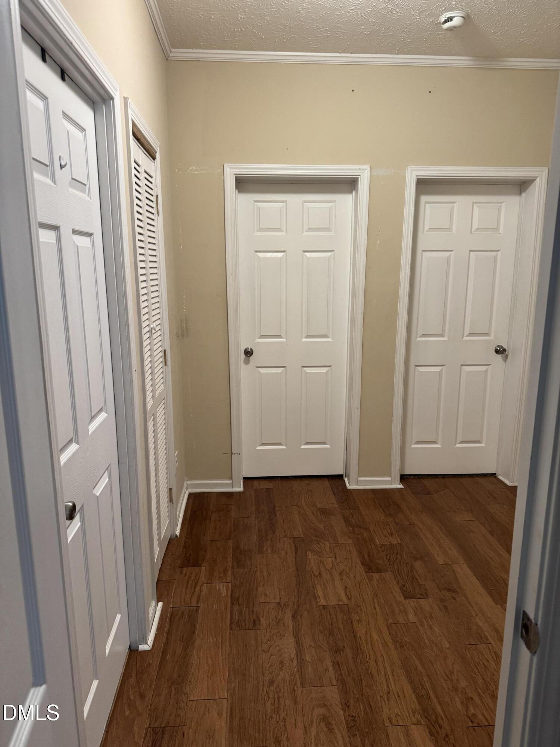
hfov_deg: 56.8
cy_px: 374
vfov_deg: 71.6
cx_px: 280
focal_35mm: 24
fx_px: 518
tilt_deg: -12.9
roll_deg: +0.1
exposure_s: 1/60
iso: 250
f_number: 1.78
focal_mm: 6.76
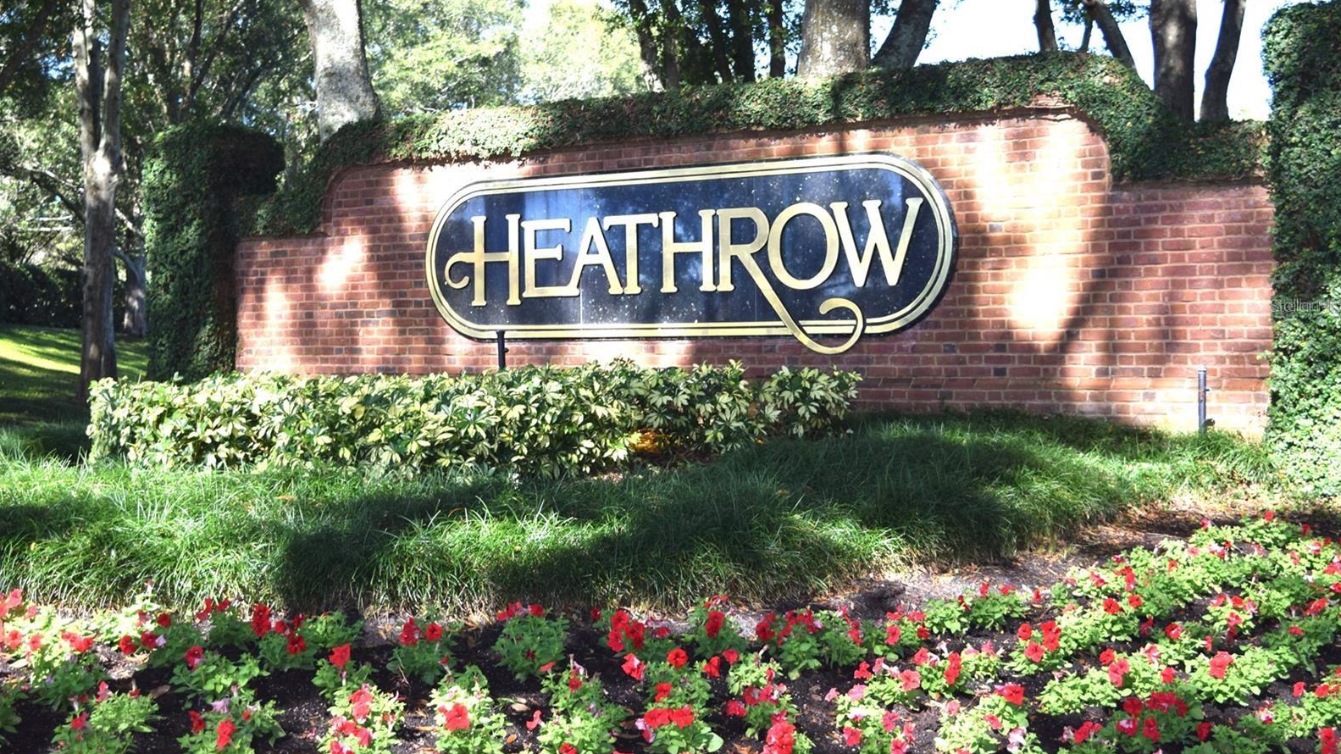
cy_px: 305
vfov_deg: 22.2
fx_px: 1920
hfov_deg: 38.5
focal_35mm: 54
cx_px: 672
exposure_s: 1/160
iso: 100
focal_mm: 34
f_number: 6.3
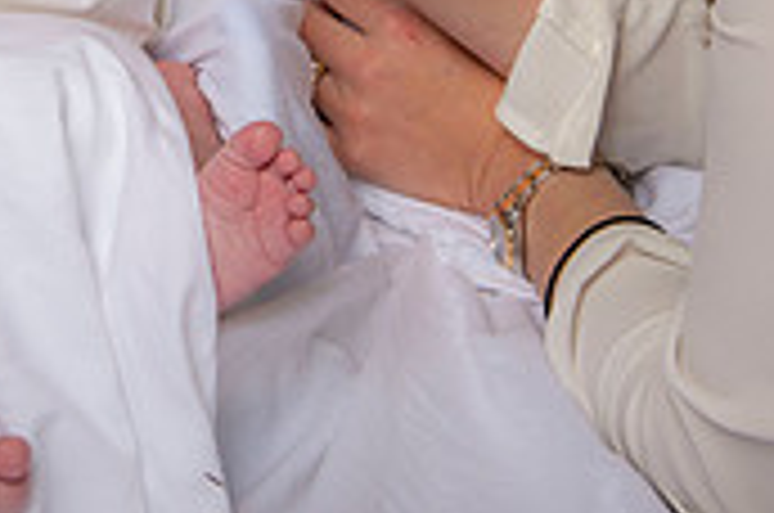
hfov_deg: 14.4
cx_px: 162
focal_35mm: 142
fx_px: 3047
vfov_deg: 9.4
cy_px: -198
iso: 250
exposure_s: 1/200
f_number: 5.6
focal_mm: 42
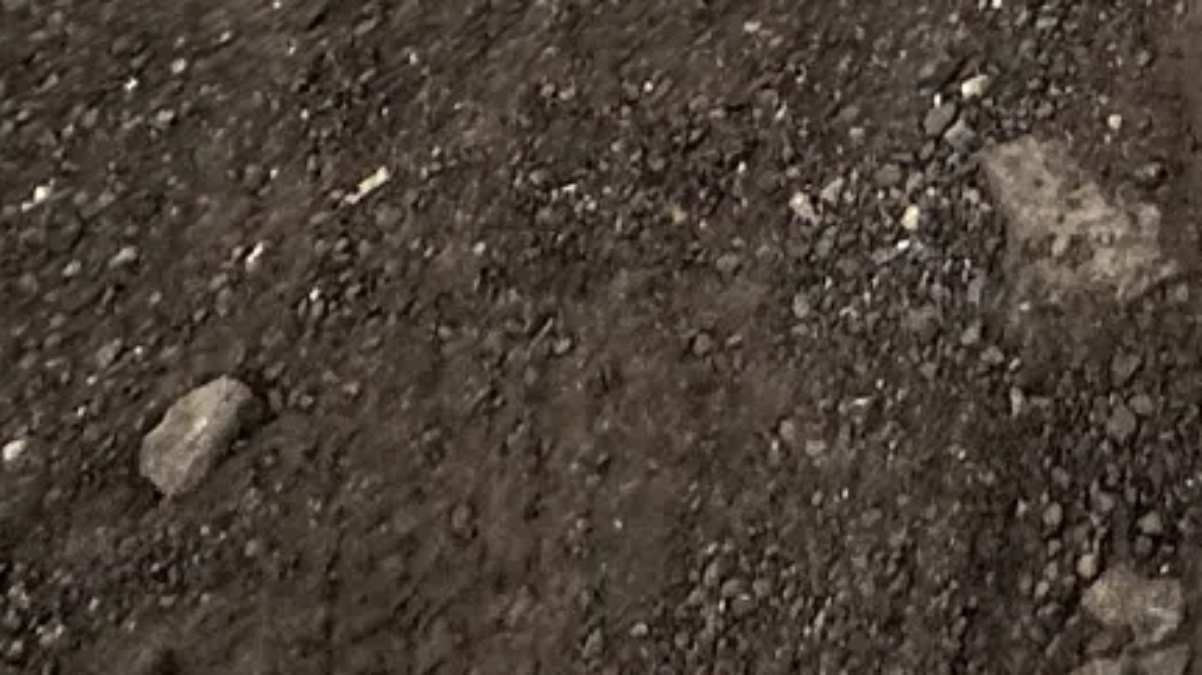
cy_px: -1660
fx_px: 2708
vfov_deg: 9.3
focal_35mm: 85
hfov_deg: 22.7
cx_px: 1500
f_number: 2.2
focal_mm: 2.22
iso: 40
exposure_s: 1/235
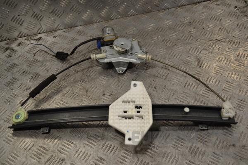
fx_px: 289
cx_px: 124
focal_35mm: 42
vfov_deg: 31.9
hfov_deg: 46.4
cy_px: 82
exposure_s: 1/80
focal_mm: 28
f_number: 4.5
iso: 100
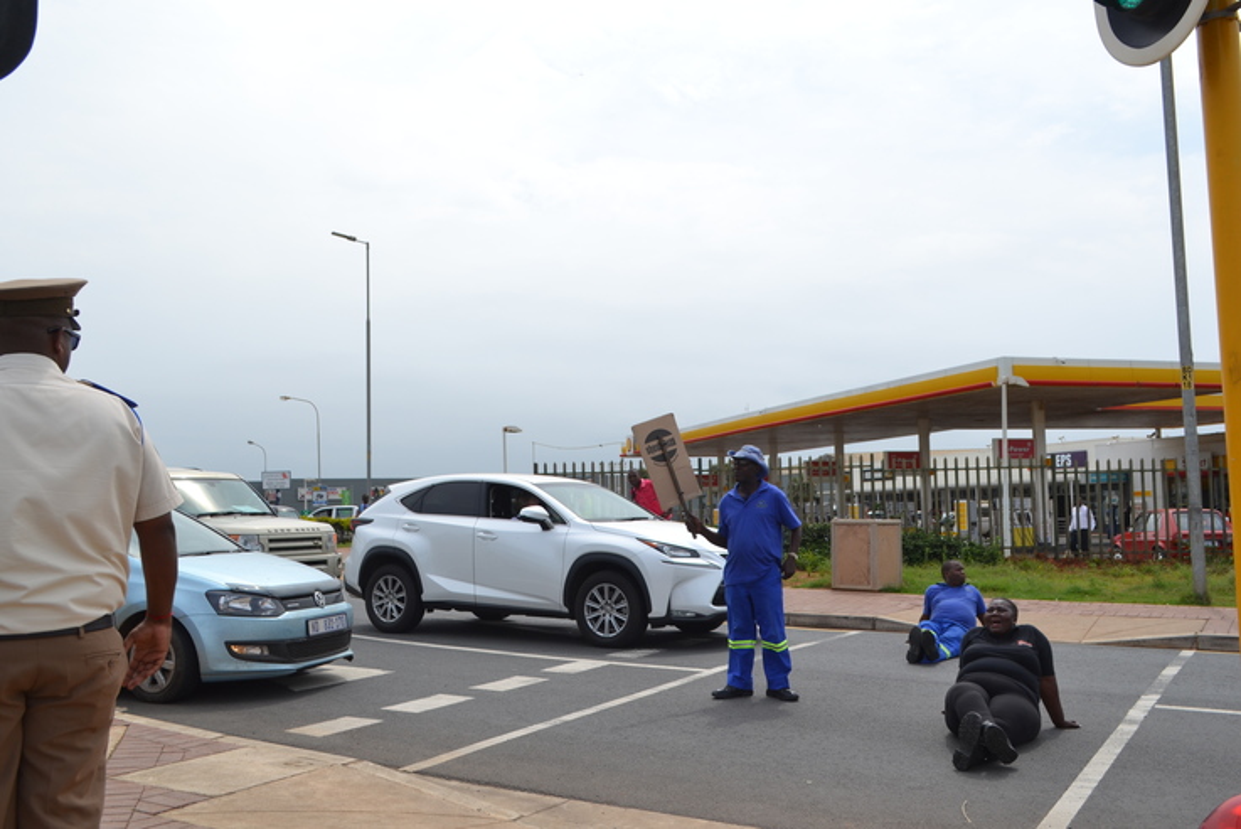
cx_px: 620
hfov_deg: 57.2
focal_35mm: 33
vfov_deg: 40.0
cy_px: 414
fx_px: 1138
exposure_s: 1/320
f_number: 9
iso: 100
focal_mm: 22
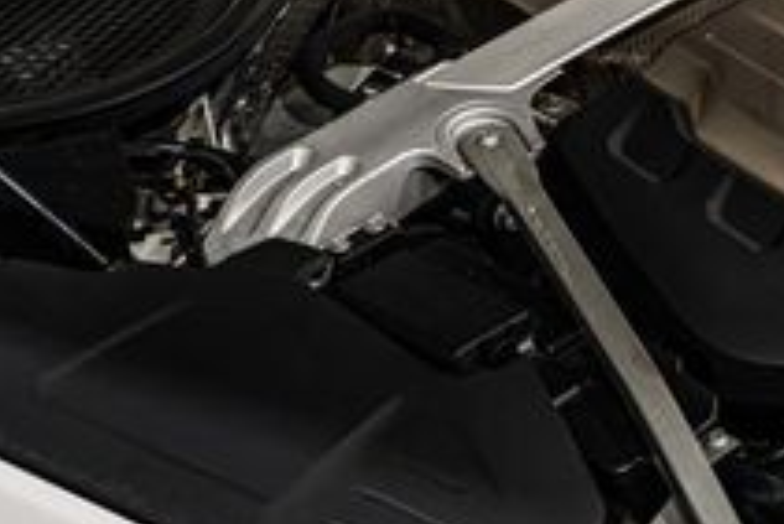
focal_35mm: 100
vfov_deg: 13.7
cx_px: 1063
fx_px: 2179
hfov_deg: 18.7
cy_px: 173
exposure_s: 1/125
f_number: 4
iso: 1250
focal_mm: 33
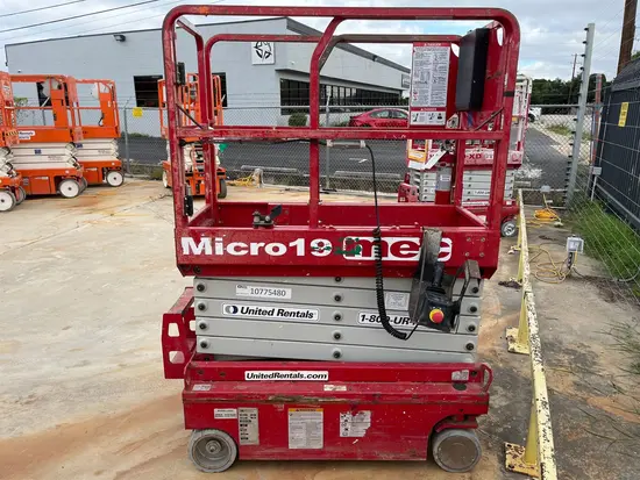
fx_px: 481
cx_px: 320
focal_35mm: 26
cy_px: 240
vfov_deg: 53.1
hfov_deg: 67.3
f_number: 1.6
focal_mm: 5.1
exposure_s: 1/975
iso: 50
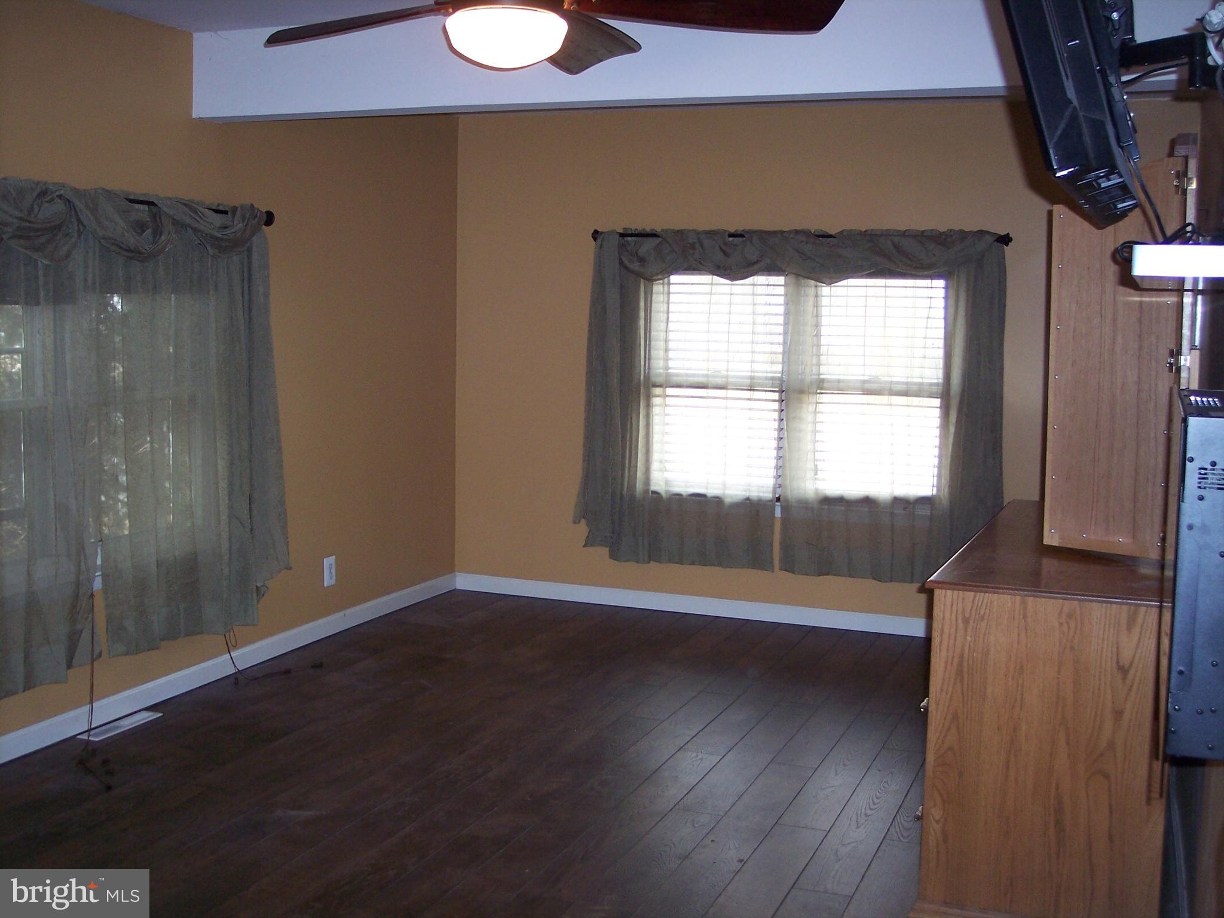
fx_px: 1379
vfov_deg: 36.8
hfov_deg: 47.9
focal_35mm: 39
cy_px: 459
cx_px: 612
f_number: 2.8
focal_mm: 8
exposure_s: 1/60
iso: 140
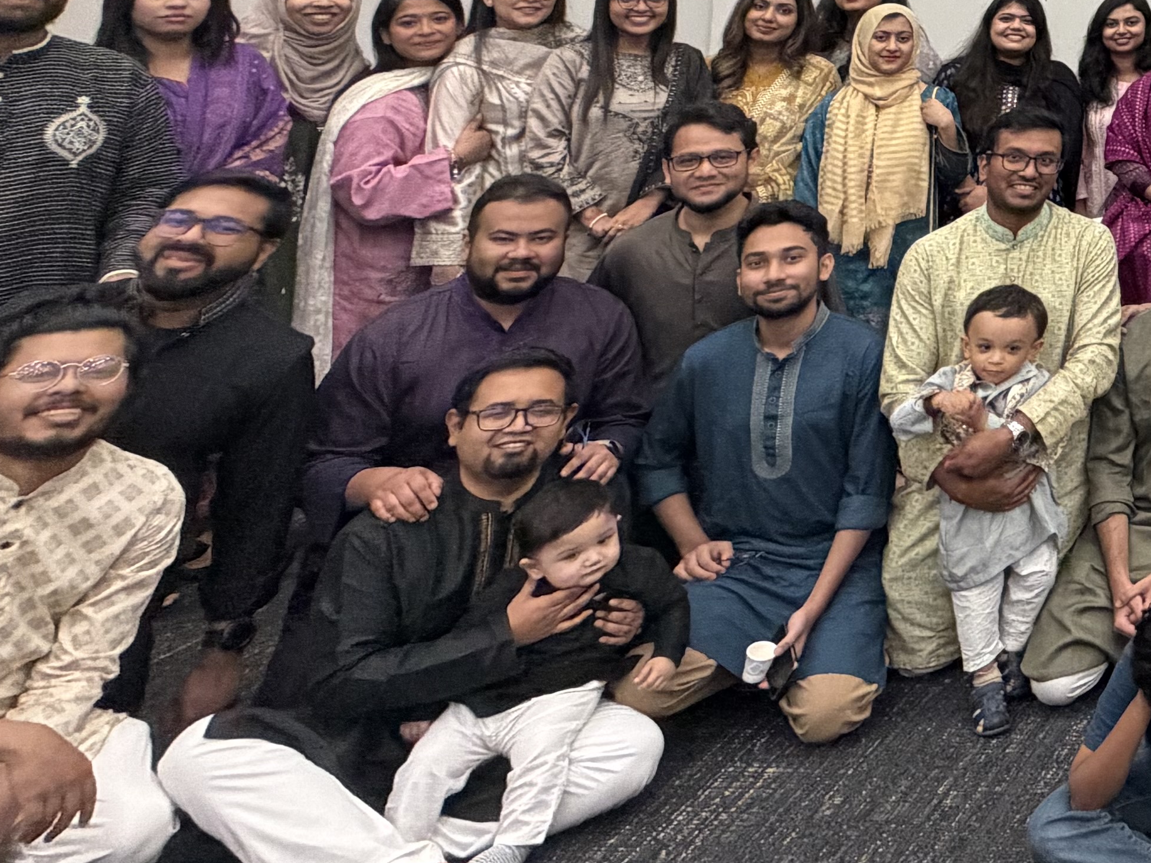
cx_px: 1624
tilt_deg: +3.5
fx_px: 1363
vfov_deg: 30.9
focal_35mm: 41
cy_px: -113
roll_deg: -1.7
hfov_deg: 30.9
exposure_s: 1/60
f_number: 2.2
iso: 320
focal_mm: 2.22
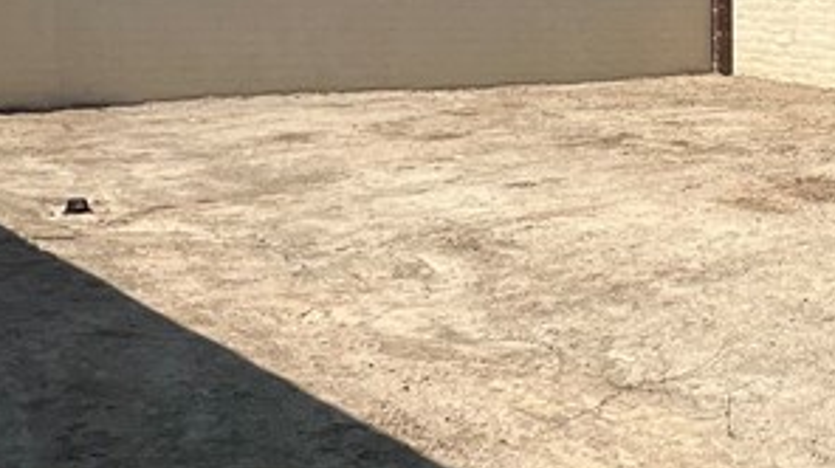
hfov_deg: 36.6
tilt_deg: -5.9
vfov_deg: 24.1
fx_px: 1084
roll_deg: -0.2
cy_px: 121
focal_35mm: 49
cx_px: 886
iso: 40
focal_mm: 1.57
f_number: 1.8
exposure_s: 1/3534
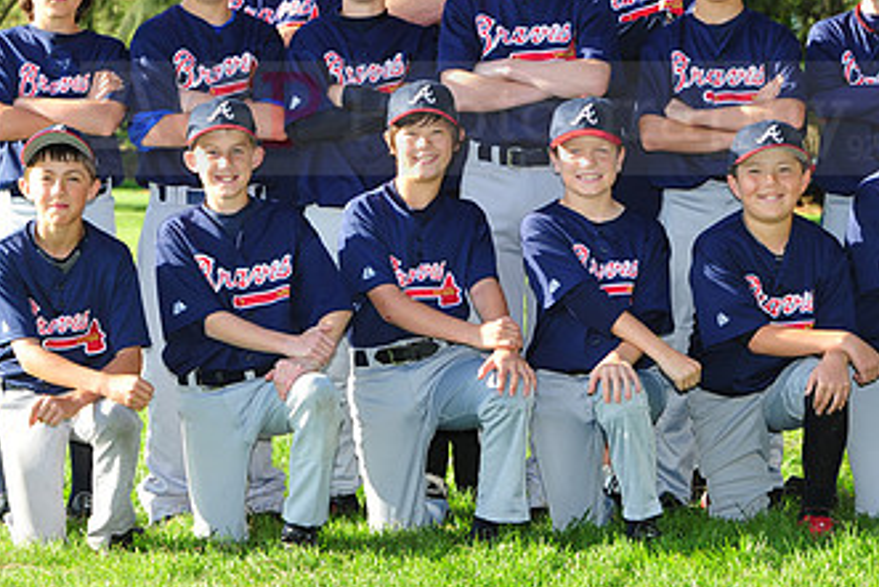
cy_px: 96
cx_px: 526
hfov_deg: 14.6
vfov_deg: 9.8
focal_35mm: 140
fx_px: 3420
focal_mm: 80
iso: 200
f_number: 7.1
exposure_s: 1/160
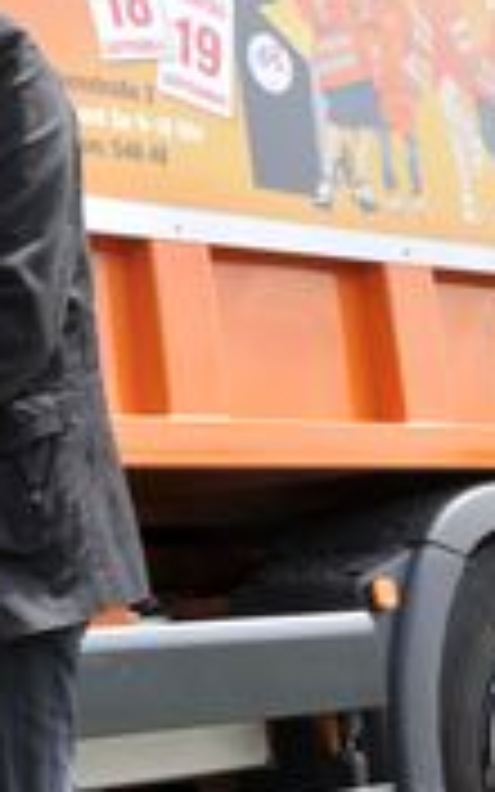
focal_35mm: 75
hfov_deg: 15.3
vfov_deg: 27.2
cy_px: 306
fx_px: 1629
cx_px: -346
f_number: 11
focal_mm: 17
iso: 200
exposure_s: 1/100
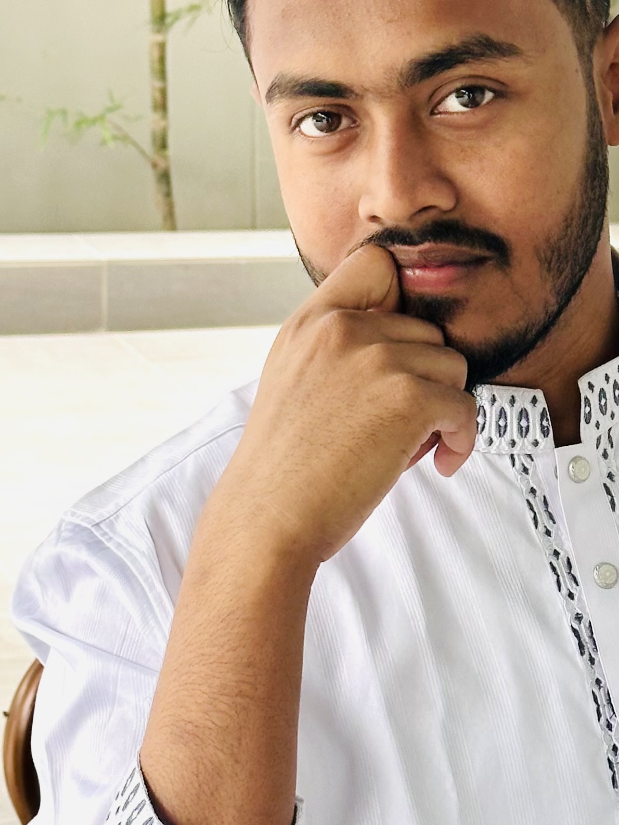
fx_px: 2908
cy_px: 497
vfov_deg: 16.1
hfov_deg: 12.0
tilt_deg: -14.8
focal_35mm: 122
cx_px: 636
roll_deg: -4.2
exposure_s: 1/91
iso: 80
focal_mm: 6.86
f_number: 1.78
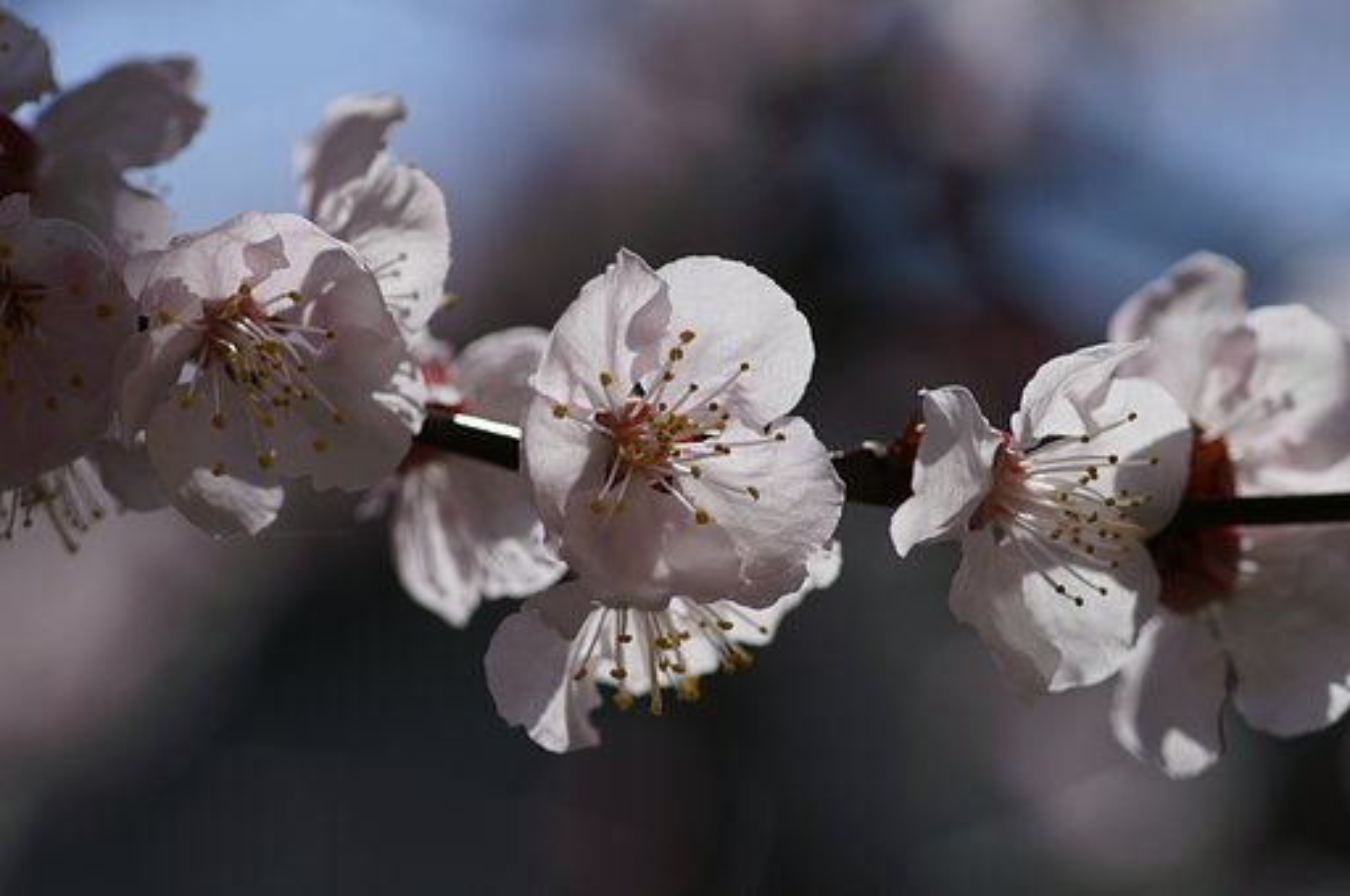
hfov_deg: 13.7
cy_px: 448
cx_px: 675
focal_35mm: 150
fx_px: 5618
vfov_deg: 9.1
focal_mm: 100
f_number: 4
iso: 200
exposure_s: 1/4000
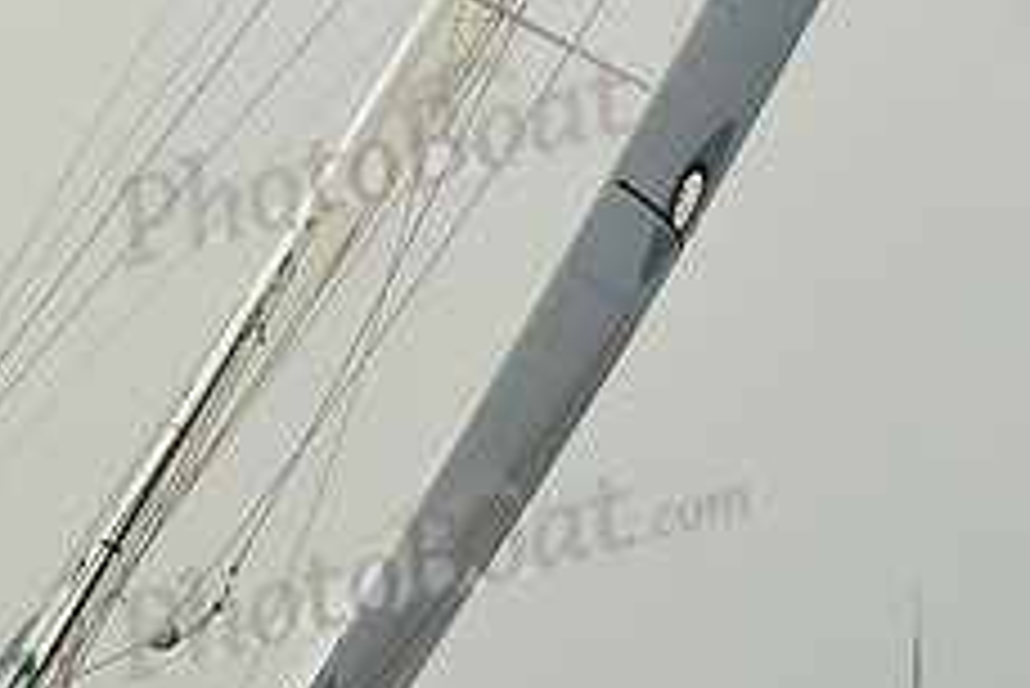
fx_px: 8846
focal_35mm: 309
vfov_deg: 4.4
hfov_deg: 6.6
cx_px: -112
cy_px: 861
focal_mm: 122
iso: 320
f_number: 8
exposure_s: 1/1250
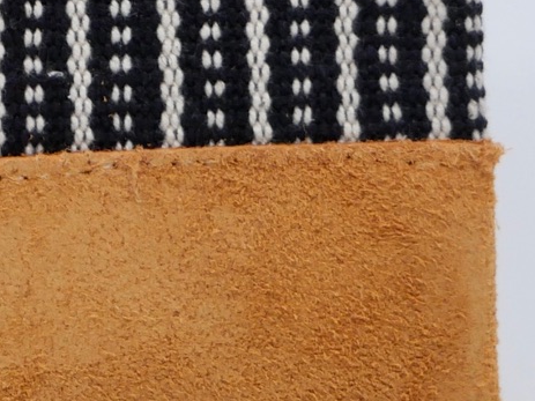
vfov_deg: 1.5
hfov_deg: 2.1
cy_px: -43
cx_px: -223
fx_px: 14895
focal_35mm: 964
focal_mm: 109
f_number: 5.2
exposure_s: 1/250
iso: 320
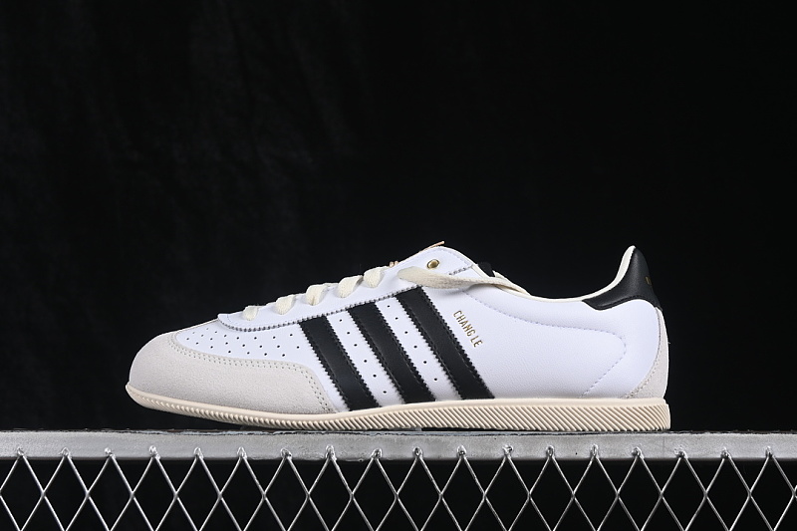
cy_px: 266
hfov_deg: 27.0
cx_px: 398
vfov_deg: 18.2
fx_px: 1660
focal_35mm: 75
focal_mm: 50
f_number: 8
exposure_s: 1/80
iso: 160
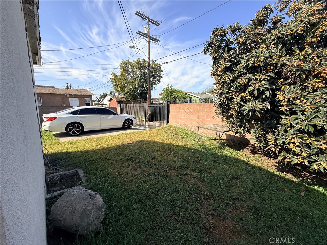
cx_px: 164
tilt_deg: -7.6
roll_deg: +0.7
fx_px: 132
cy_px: 122
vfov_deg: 85.7
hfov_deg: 102.1
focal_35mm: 14
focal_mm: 2.22
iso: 50
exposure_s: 1/1312
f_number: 2.2
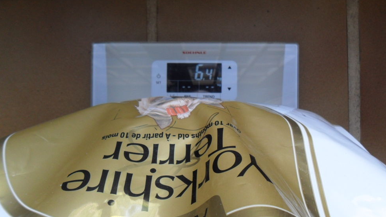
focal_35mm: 30
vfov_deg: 38.9
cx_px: 194
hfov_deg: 64.3
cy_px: 120
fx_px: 307
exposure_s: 1/45
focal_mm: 4.9
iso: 120
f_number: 3.5
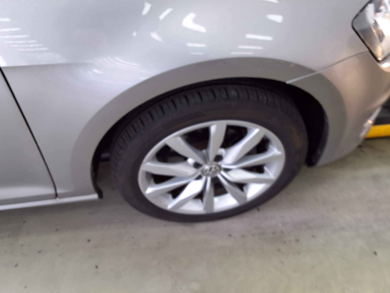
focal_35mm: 28
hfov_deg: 63.4
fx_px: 315
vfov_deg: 49.7
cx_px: 195
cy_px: 146
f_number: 1.9
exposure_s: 1/60
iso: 40
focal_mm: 2.91
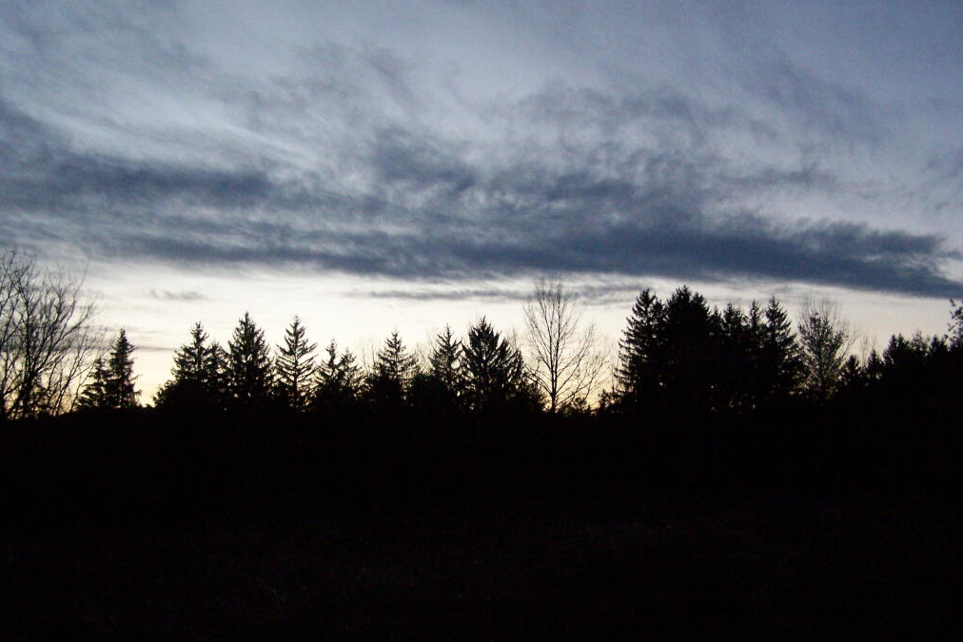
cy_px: 345
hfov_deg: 48.5
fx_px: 1070
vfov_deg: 33.4
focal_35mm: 40
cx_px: 484
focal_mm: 6.3
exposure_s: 1/640
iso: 400
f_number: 2.8
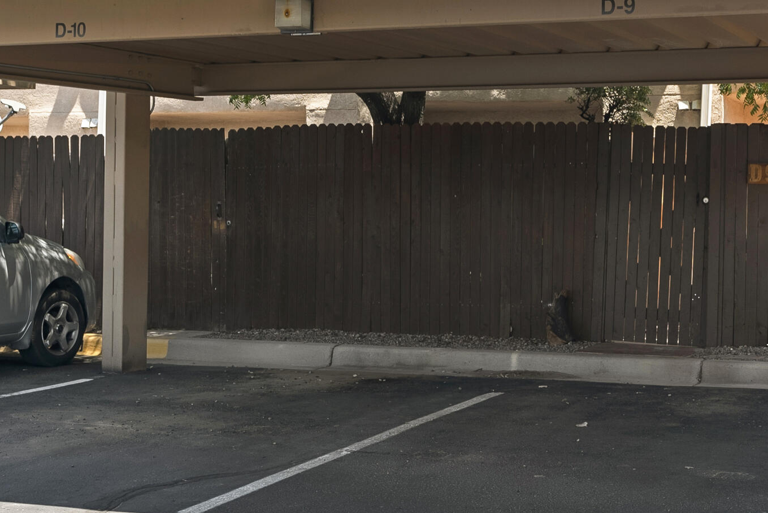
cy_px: 204
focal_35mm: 64
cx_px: 613
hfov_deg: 30.6
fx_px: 1366
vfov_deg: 21.2
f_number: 9
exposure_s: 1/125
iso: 250
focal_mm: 29
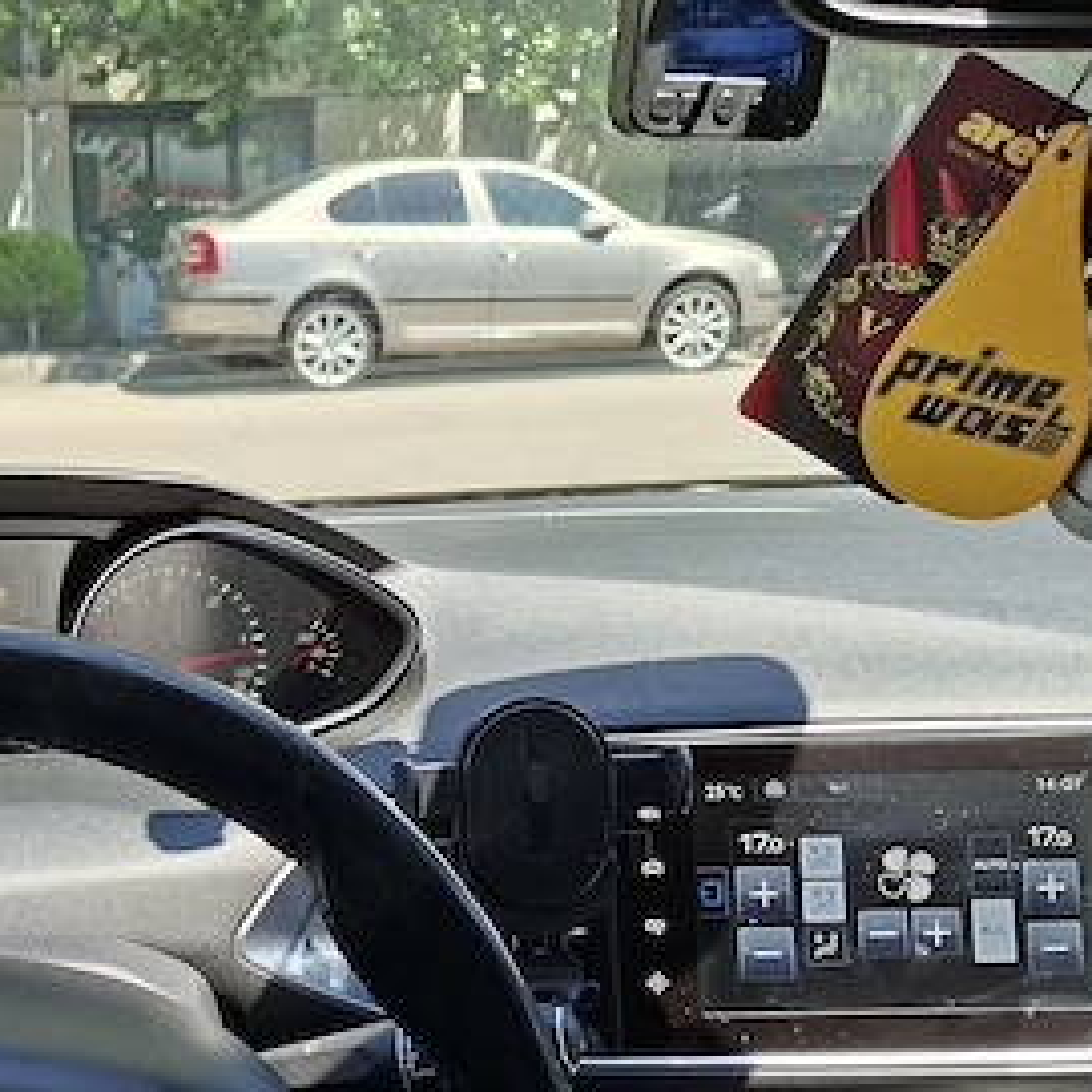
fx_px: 1606
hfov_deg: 35.9
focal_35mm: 45
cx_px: 165
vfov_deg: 36.3
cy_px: 870
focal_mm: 5.54
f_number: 1.8
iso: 50
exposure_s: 1/383
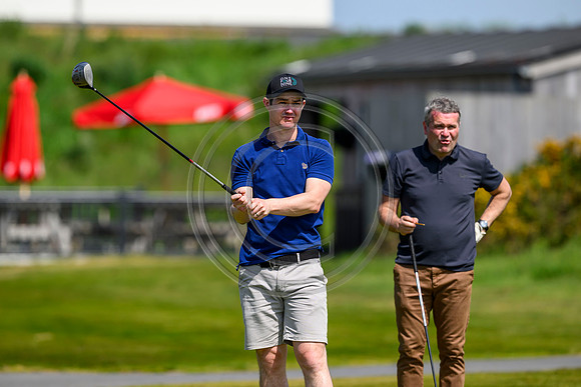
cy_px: 194
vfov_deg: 3.4
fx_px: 6457
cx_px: 290
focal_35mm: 400
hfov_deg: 5.2
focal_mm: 400
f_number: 4.5
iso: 500
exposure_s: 1/5000
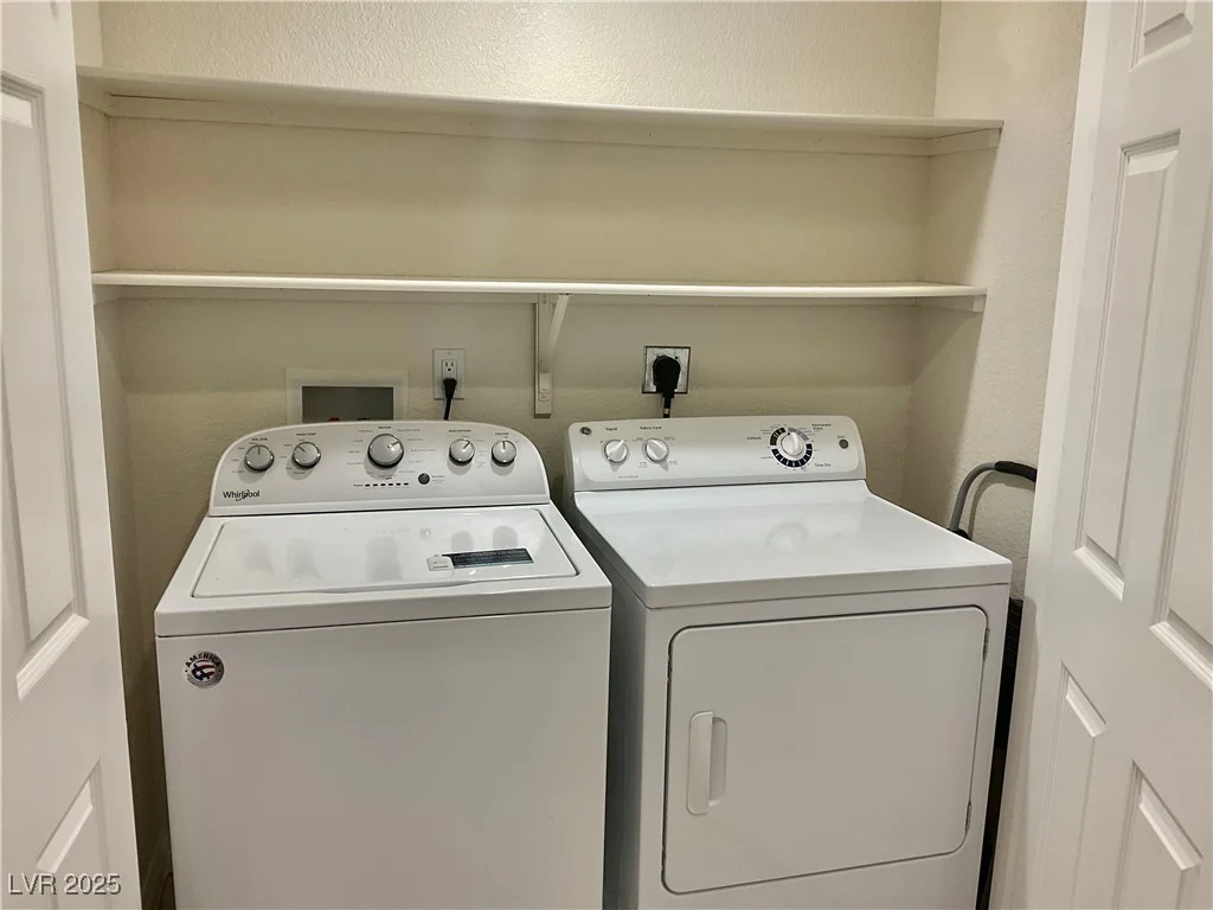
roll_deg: -3.1
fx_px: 1016
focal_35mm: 29
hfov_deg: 61.7
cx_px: 606
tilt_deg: -12.5
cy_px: 455
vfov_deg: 48.2
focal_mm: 3
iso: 50
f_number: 1.8
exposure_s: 1/60
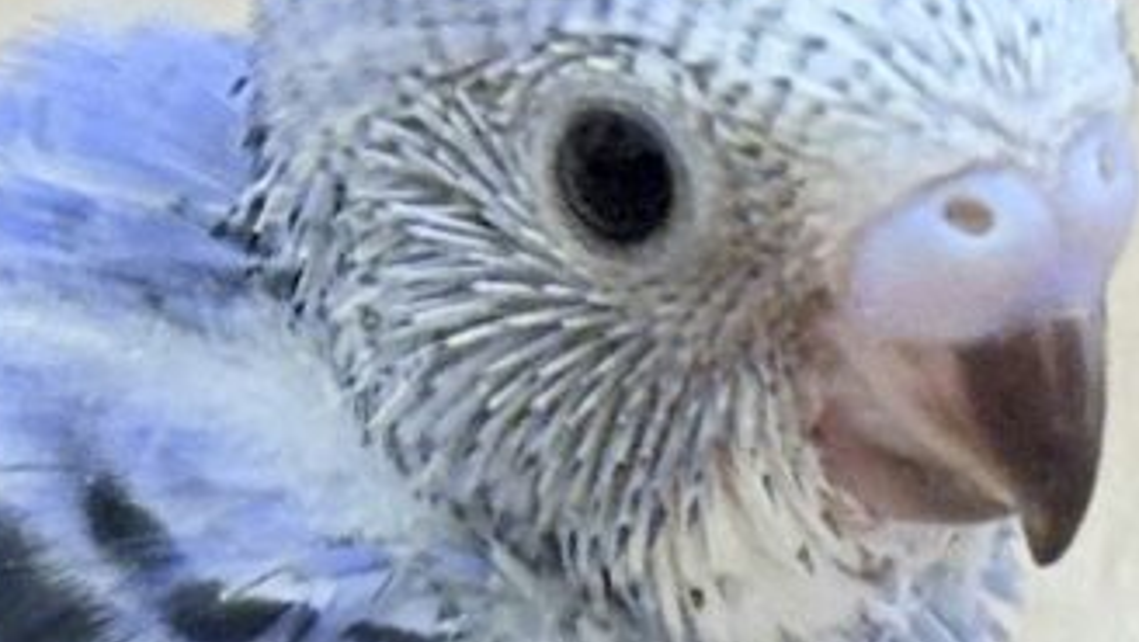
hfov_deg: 10.2
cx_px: -302
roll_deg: +1.6
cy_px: 732
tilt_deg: -31.4
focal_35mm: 207
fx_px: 6256
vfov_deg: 5.9
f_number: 1.6
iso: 50
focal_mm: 5.96
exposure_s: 1/120
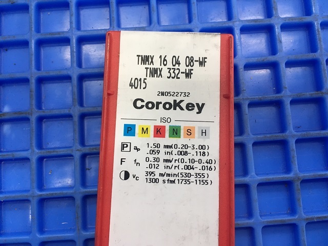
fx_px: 275
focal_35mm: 29
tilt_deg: -82.9
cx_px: 164
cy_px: 123
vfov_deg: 48.2
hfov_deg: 61.7
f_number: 2.2
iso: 64
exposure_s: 1/30
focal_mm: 4.15
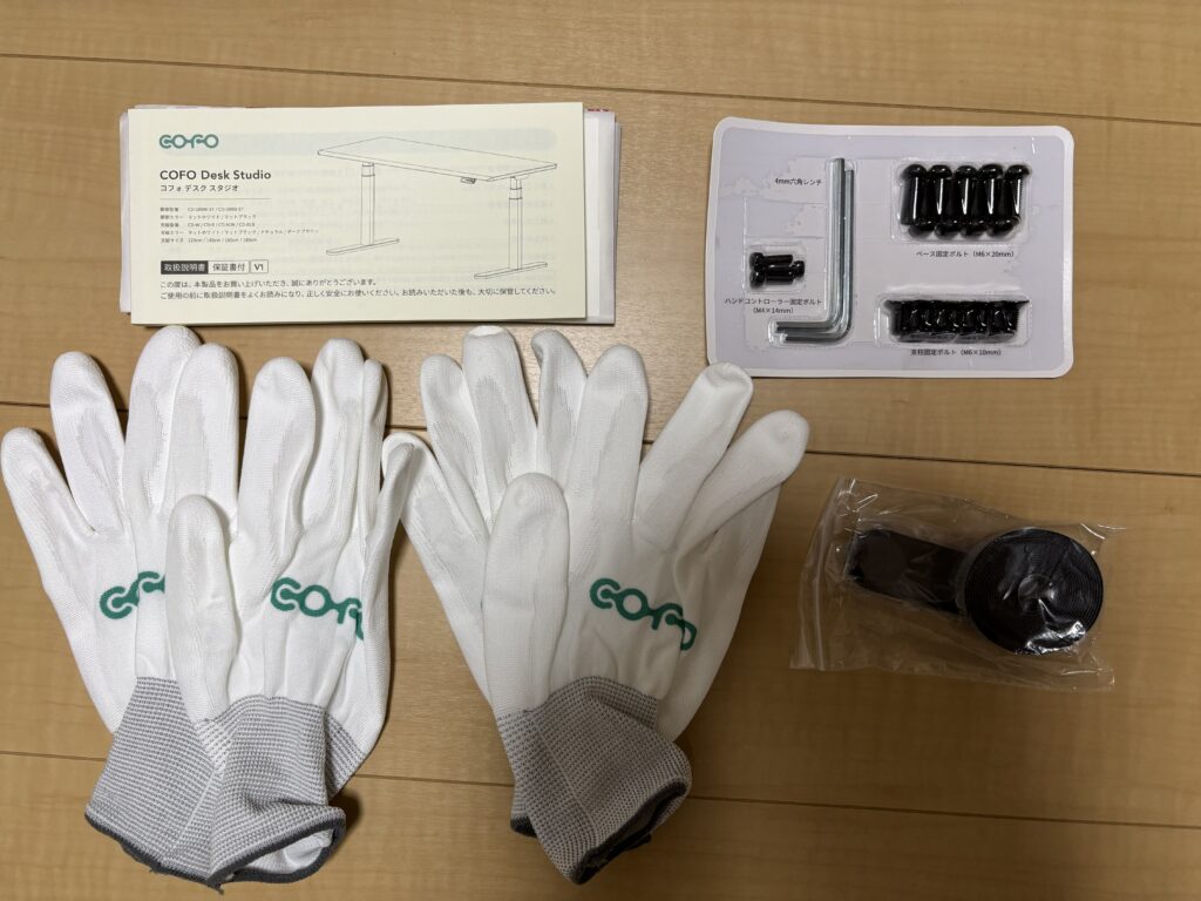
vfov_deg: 53.1
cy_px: 450
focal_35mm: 26
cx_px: 600
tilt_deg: -88.9
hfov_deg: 67.3
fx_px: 902
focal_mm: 5.96
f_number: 1.6
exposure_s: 1/60
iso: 80
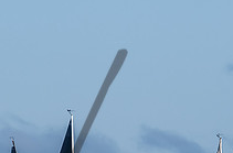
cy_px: 188
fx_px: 4875
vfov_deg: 1.8
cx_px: 176
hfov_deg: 2.7
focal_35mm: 756
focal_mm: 200
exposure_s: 1/2500
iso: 320
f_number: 6.3
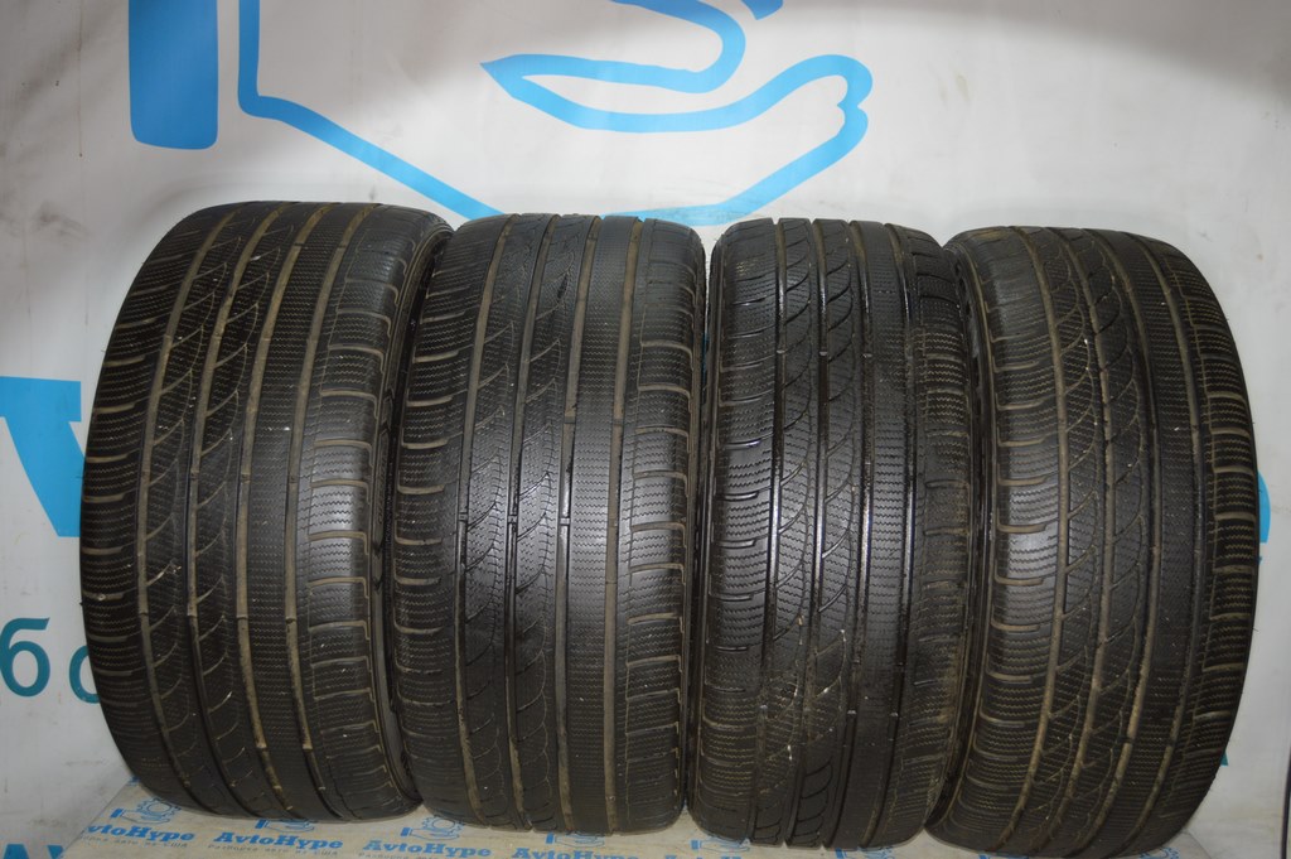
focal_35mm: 34
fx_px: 1236
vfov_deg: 38.3
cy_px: 430
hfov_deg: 55.1
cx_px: 646
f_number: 3.8
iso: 400
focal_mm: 23
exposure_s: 1/60
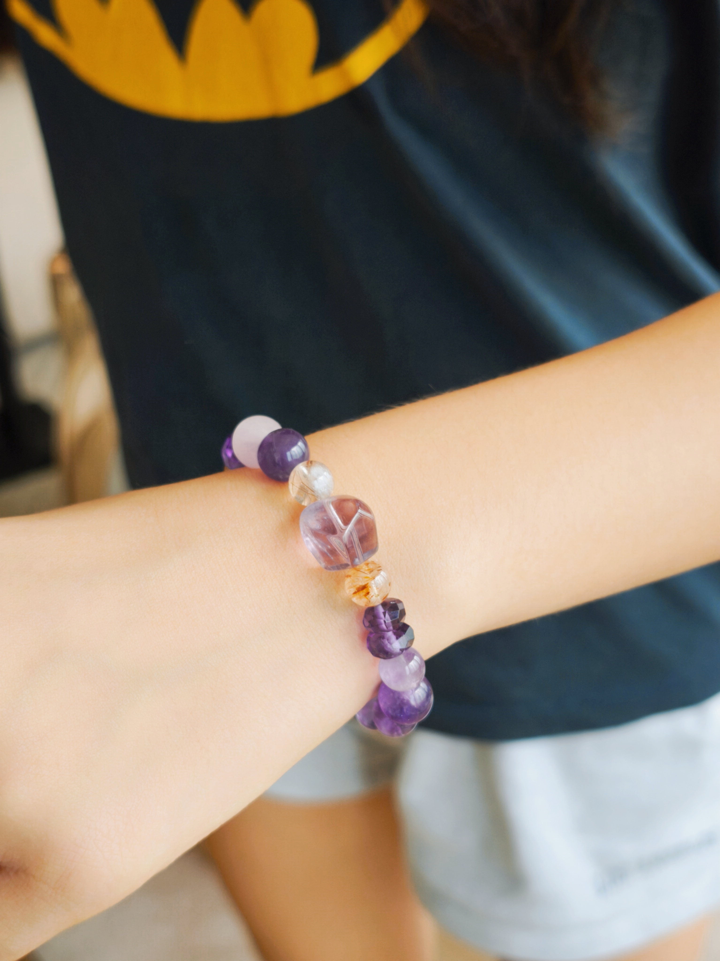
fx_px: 1276
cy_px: 480
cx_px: 360
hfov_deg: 31.5
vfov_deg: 41.2
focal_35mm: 46
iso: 50
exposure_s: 1/108
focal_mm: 6.57
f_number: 1.6
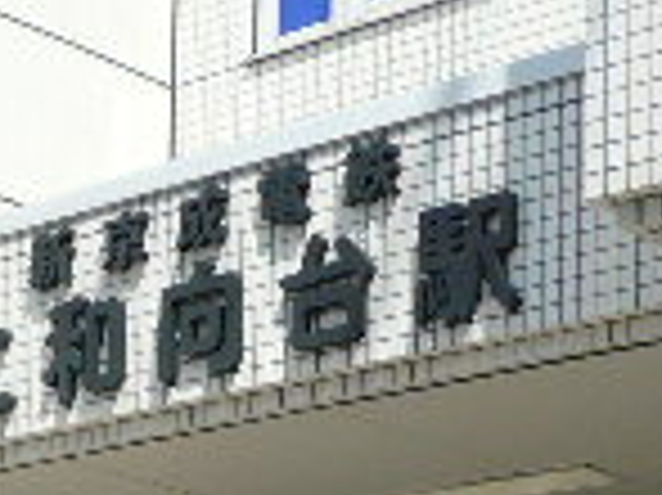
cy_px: 855
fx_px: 2331
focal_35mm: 122
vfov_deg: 11.4
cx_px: 333
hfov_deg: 16.2
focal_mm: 4.6
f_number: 8
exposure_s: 1/200
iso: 100
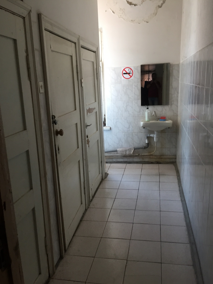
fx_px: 246
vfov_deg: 60.0
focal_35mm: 30
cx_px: 108
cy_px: 145
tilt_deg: -15.3
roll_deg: +4.2
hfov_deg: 46.8
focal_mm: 4.15
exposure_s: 1/33
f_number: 2.2
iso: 50
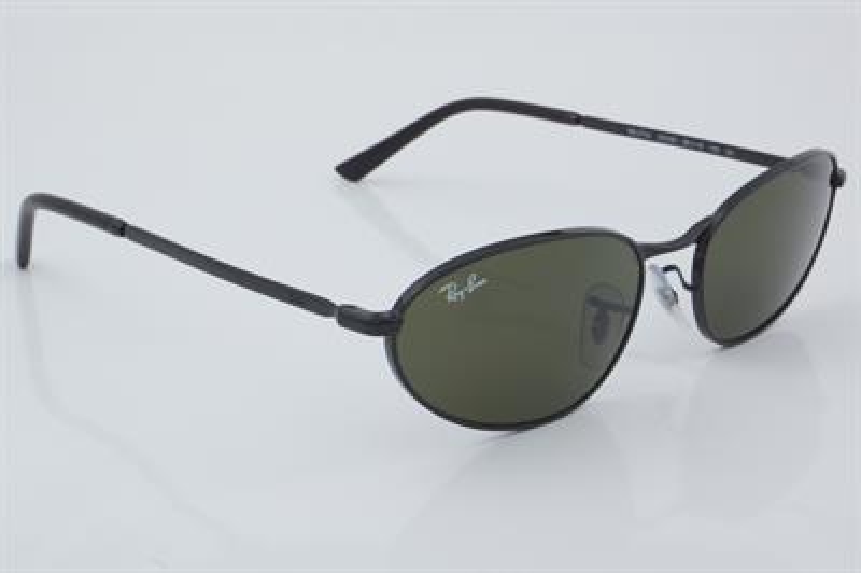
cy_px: 286
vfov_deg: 18.2
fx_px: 1792
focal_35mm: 75
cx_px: 430
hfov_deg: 27.0
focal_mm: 50
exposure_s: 1/4
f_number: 32
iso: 100
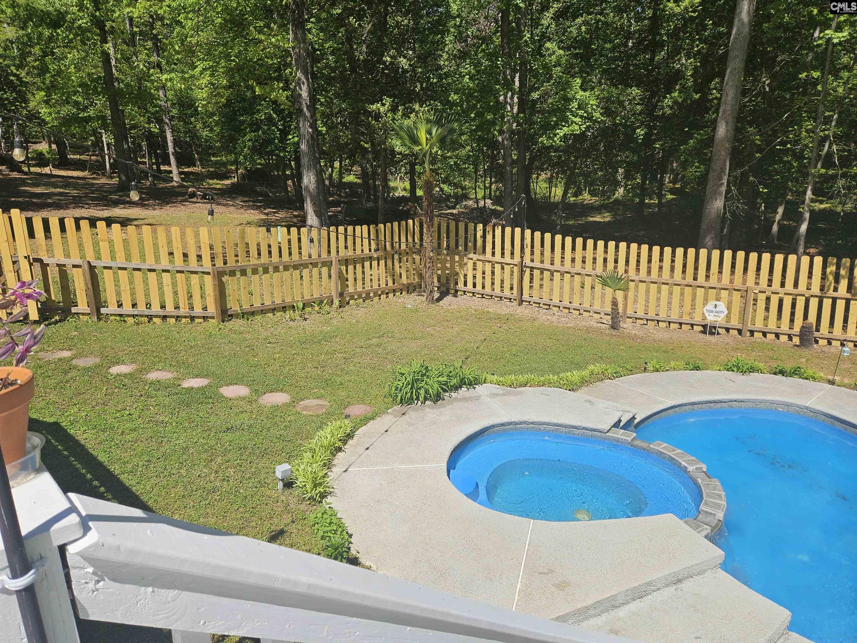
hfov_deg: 73.9
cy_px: 322
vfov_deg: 58.9
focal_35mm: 23
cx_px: 428
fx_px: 569
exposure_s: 1/2483
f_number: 1.8
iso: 25
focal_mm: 5.4
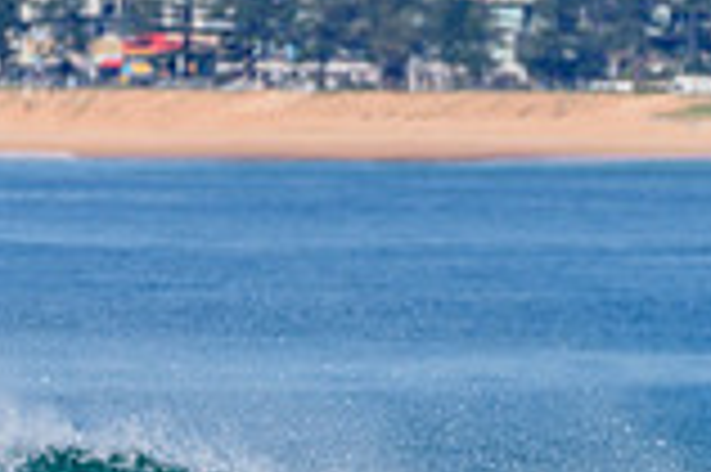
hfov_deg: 1.1
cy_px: 560
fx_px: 36322
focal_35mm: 1841
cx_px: 288
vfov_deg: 0.7
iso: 110
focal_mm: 500
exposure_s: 1/2000
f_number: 5.6
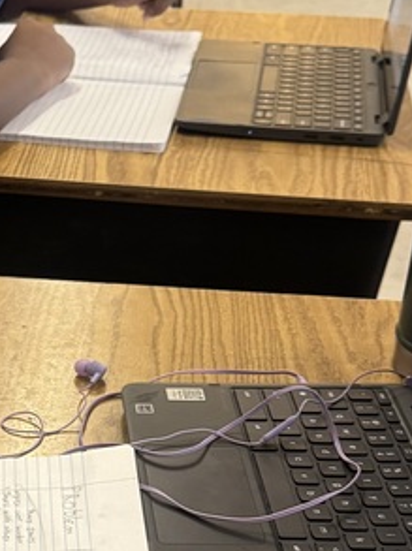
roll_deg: +0.5
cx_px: -38
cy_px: 431
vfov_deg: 23.0
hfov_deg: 17.0
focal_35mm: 84
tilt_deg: -32.4
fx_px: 1336
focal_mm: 6.76
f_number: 1.78
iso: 500
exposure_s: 1/41
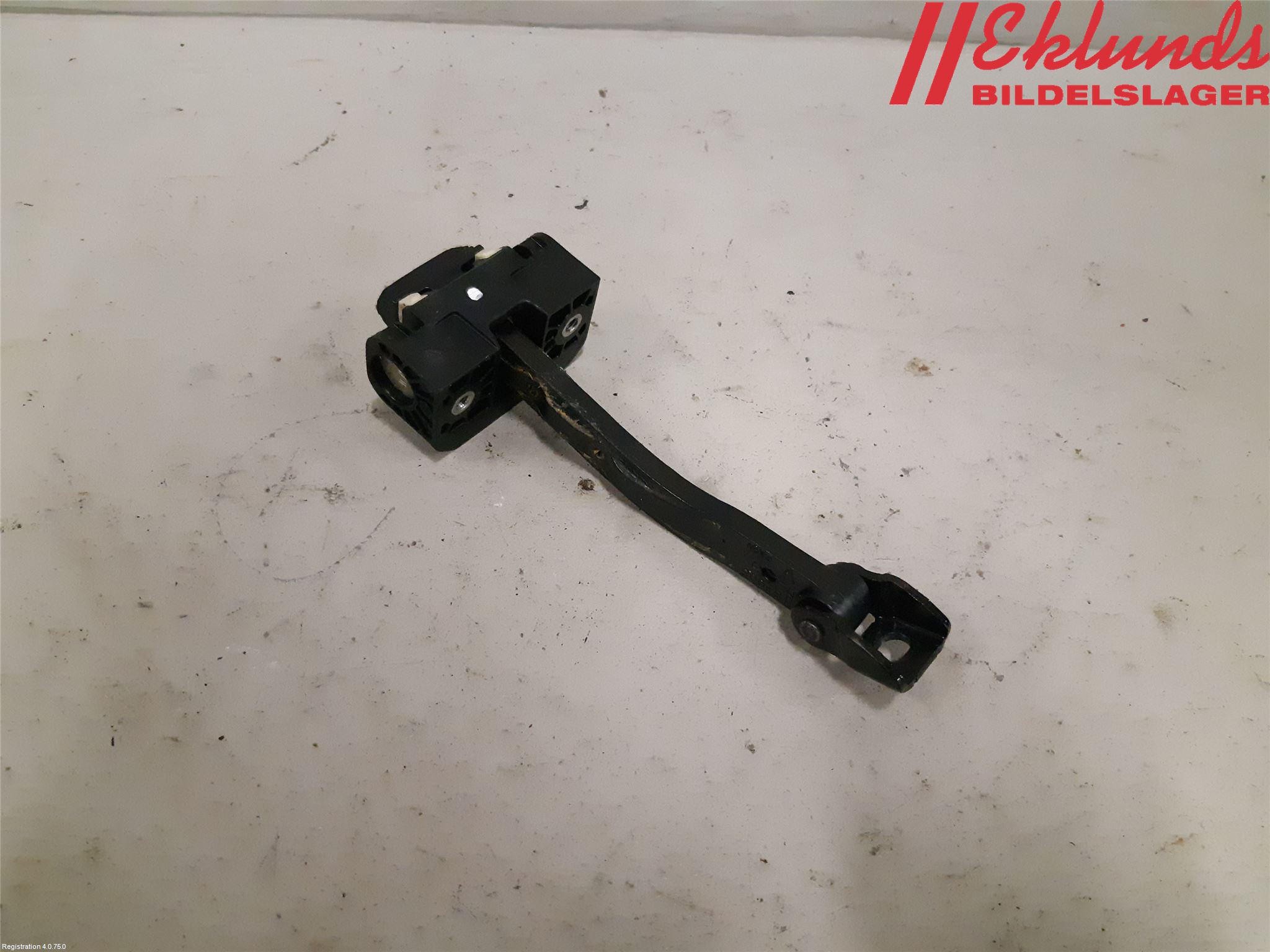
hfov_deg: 67.3
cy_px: 476
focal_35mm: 26
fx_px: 954
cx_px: 635
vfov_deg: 53.1
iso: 800
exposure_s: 1/217
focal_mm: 3.93
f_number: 1.7
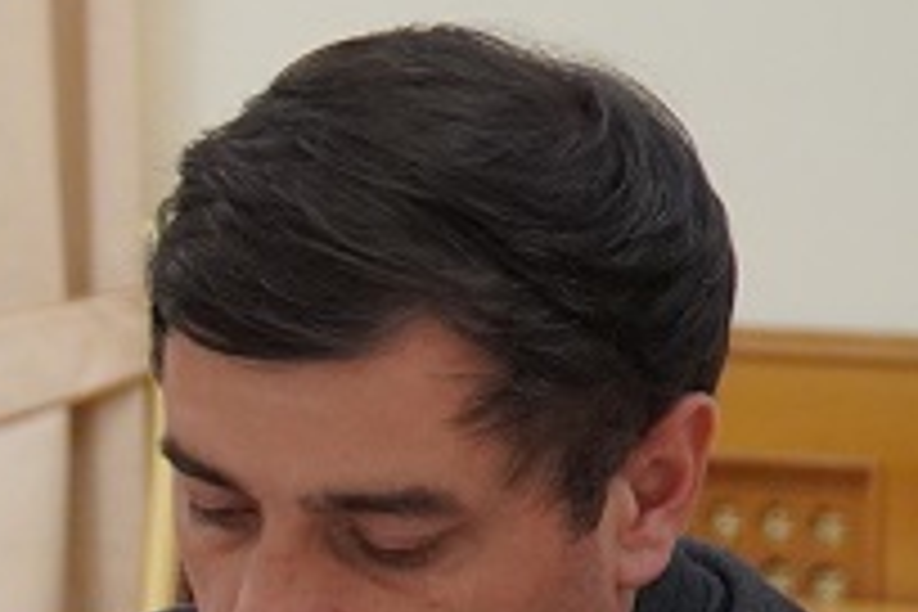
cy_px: 500
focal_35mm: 218
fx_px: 5564
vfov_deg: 6.3
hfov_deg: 8.8
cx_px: -990
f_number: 4
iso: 1600
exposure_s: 1/160
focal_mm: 33
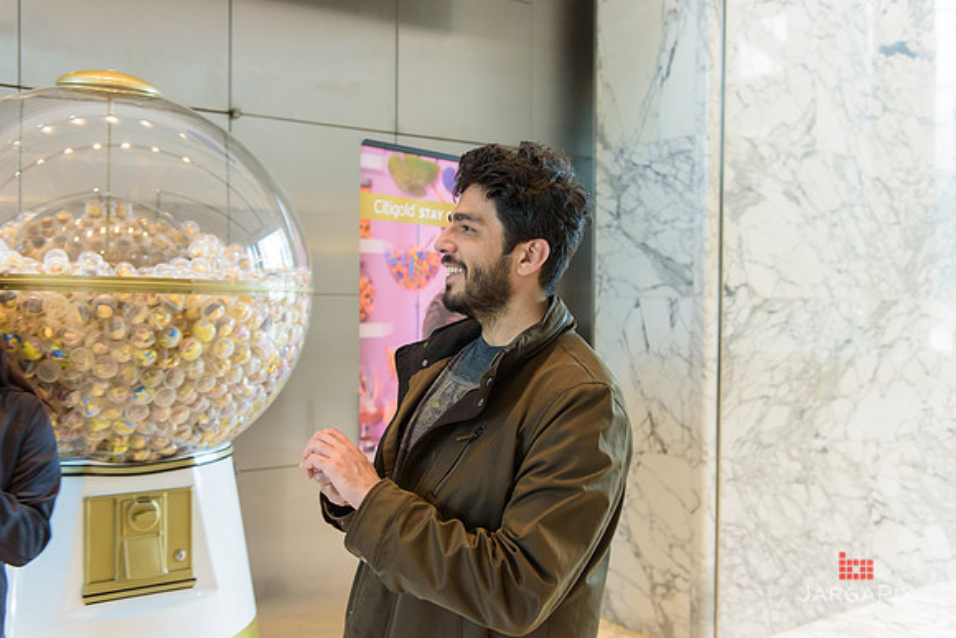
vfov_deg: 36.9
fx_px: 956
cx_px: 478
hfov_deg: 53.1
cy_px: 319
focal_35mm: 36
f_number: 3.2
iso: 1600
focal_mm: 36
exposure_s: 1/125
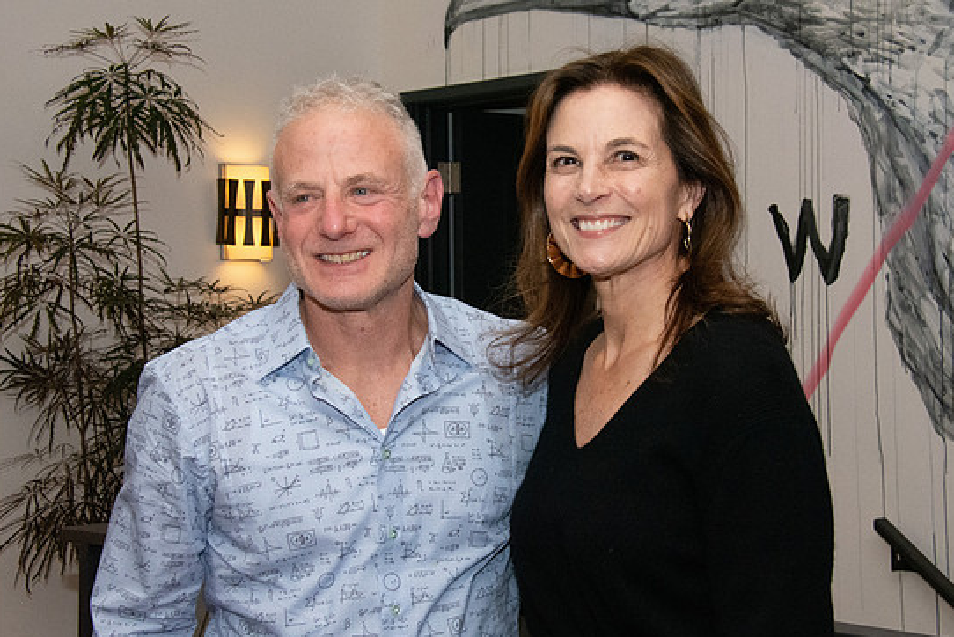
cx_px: 502
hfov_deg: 26.3
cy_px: 312
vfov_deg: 17.7
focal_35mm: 77
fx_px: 2041
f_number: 11
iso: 5000
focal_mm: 48
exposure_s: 1/160
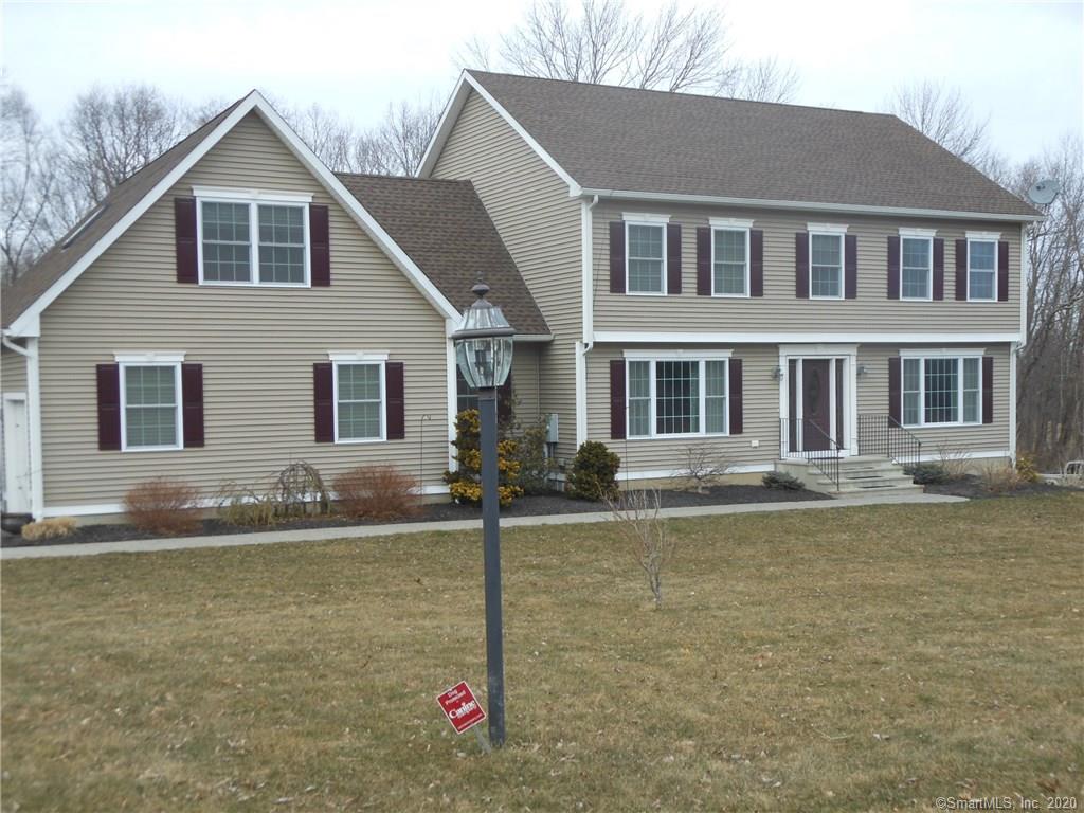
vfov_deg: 33.6
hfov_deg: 43.9
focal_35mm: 43
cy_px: 406
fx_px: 1347
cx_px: 542
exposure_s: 1/200
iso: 80
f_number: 3.8
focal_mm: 7.7
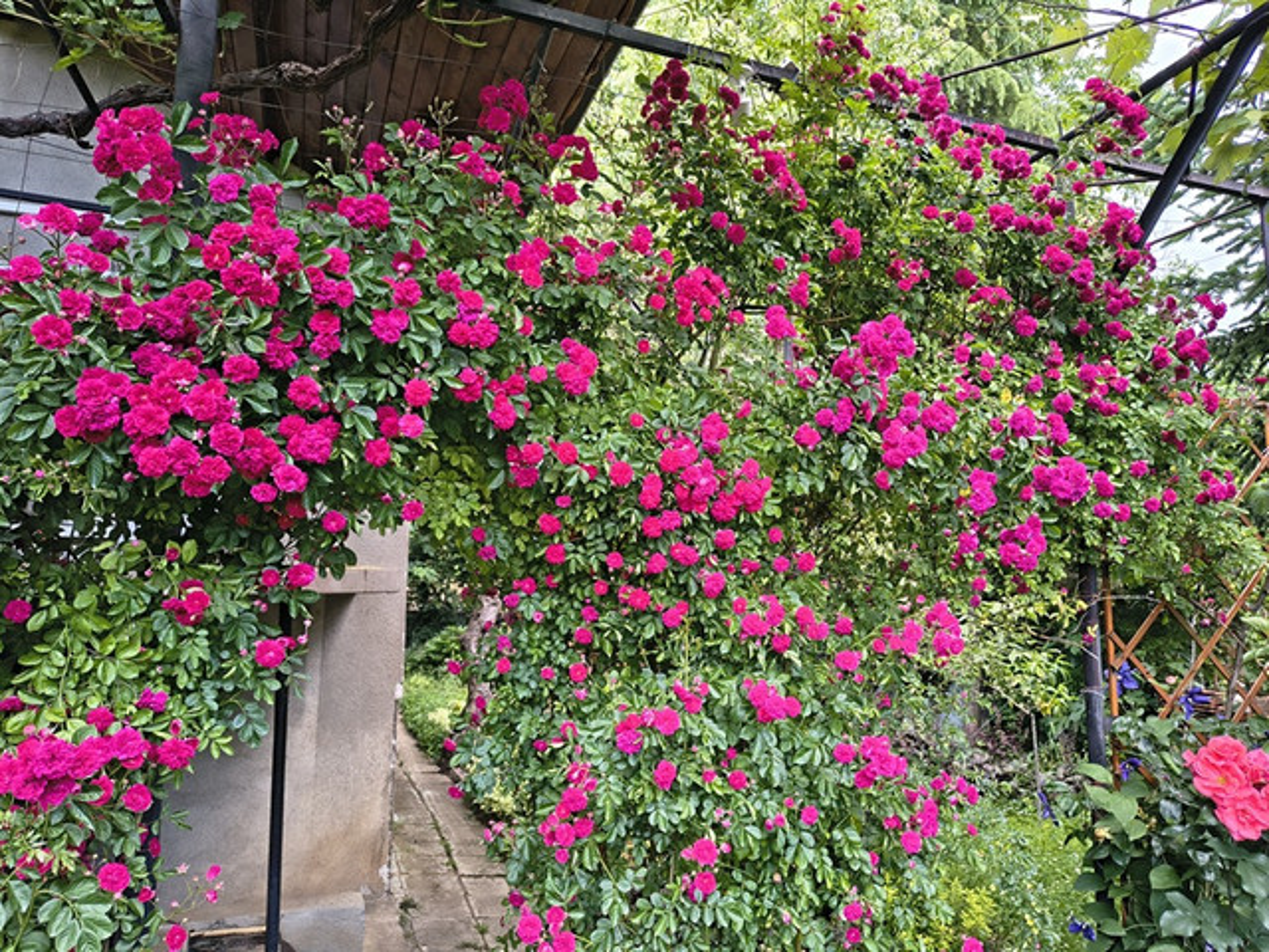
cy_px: 476
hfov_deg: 71.6
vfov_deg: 56.8
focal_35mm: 24
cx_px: 634
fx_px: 880
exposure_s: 1/116
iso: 100
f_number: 1.8
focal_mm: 5.56
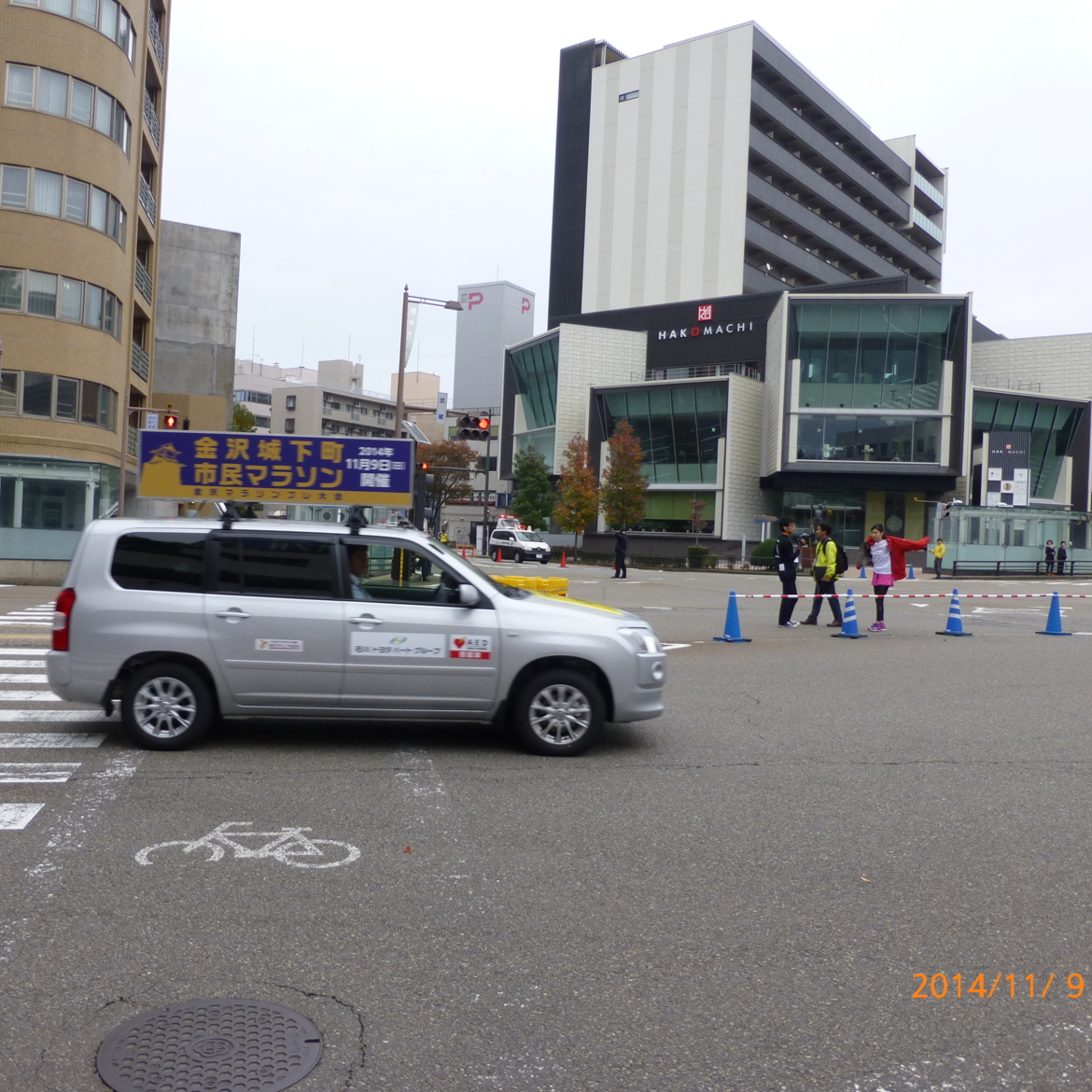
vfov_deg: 55.6
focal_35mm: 29
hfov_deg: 55.2
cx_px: 433
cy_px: 538
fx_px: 1035
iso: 100
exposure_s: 1/125
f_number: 3.5
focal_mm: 4.3
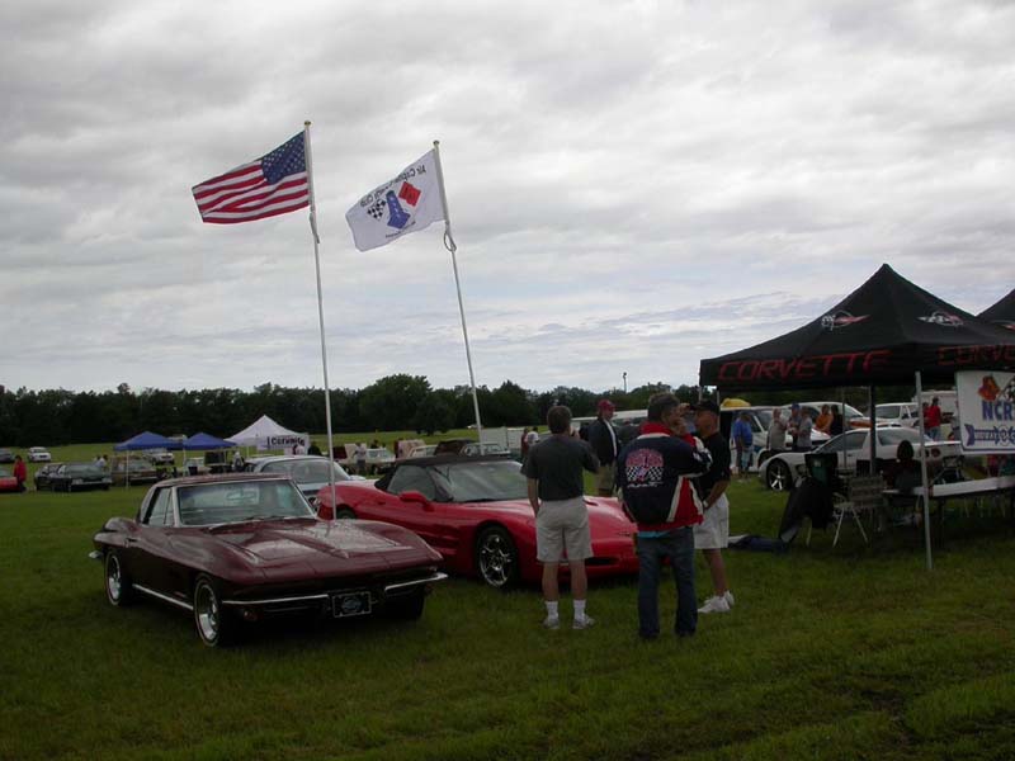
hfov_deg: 49.0
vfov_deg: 37.7
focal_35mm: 38
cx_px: 508
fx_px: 1114
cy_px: 380
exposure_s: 1/337
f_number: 7.5
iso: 100
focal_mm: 7.85
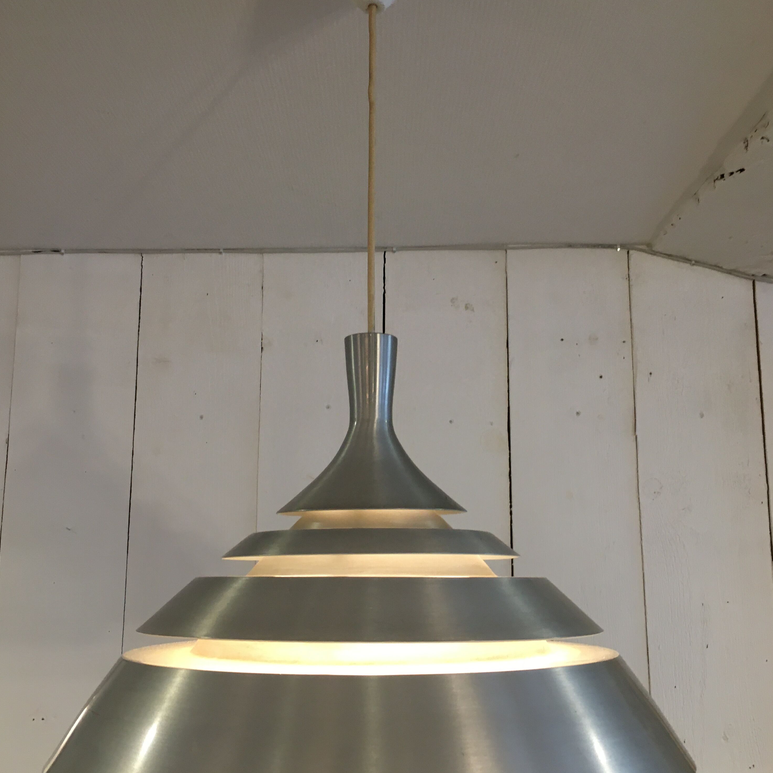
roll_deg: +0.4
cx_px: 388
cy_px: 412
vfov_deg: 47.2
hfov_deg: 47.2
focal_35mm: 35
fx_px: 884
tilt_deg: +9.5
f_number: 2.2
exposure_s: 1/33
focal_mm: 4.15
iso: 100
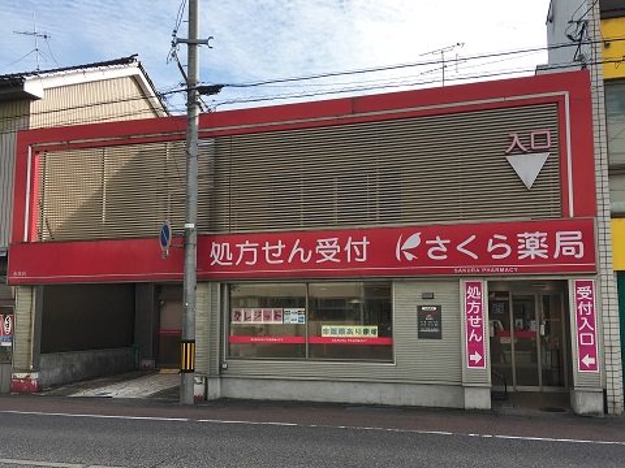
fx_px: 524
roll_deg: -1.4
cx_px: 312
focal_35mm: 29
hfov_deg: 61.7
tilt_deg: +5.7
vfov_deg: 48.2
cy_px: 234
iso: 25
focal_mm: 4.15
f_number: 2.2
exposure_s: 1/1054
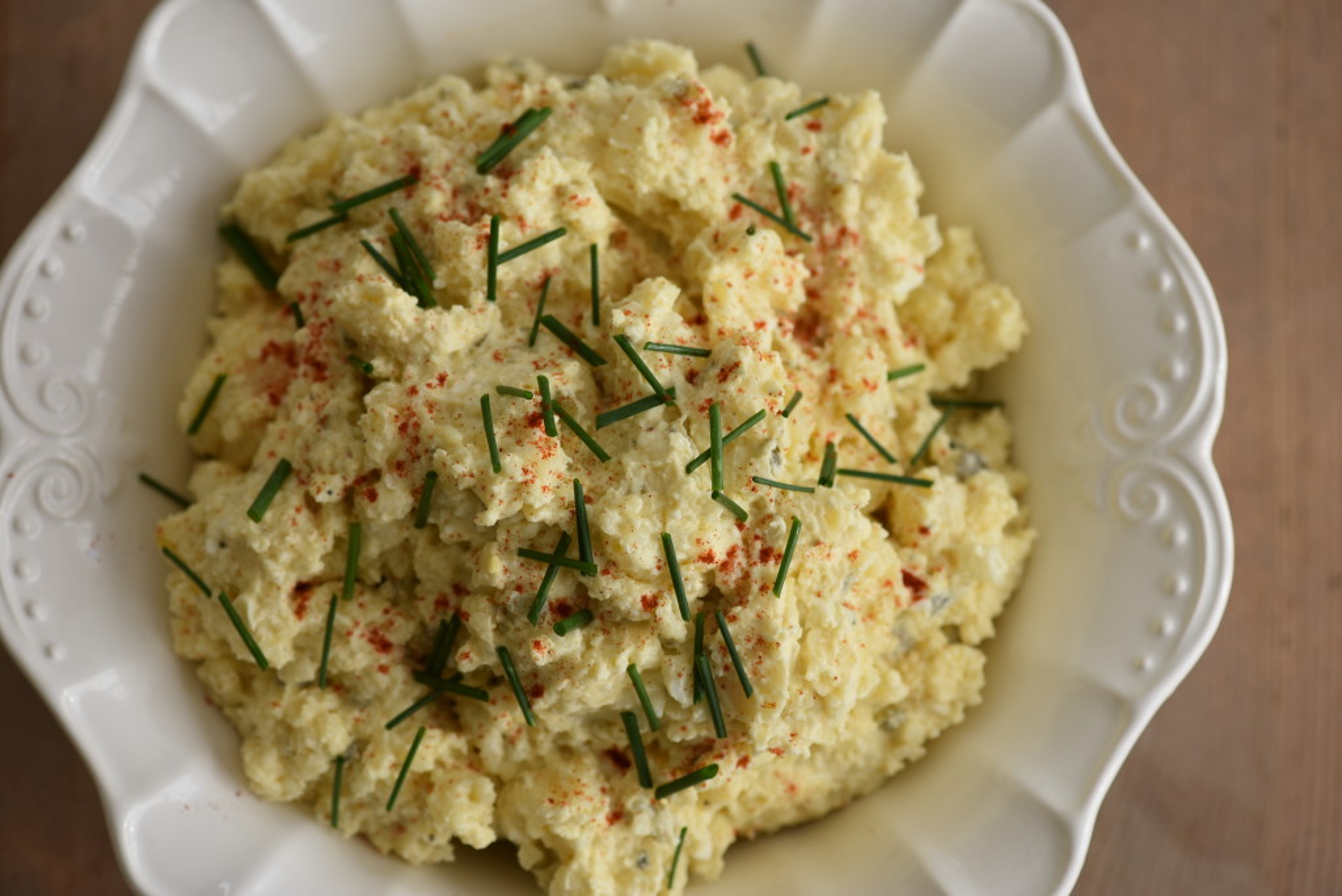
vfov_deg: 13.1
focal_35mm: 105
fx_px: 3916
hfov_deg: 19.4
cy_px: 448
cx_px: 671
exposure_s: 1/500
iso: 320
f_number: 5.6
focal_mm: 105
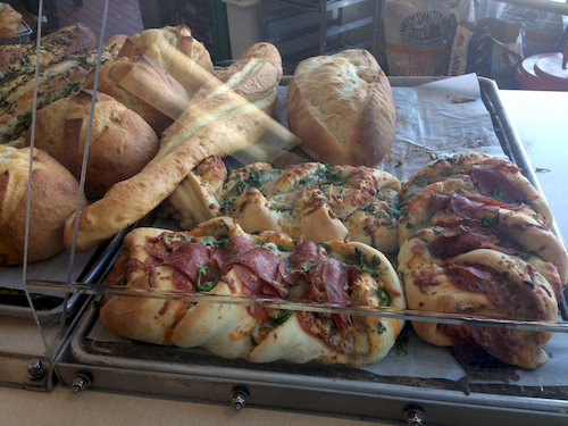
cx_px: 284
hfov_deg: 52.6
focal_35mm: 35
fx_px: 574
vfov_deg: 40.7
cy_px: 213
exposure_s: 1/120
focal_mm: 4.28
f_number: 2.4
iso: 80
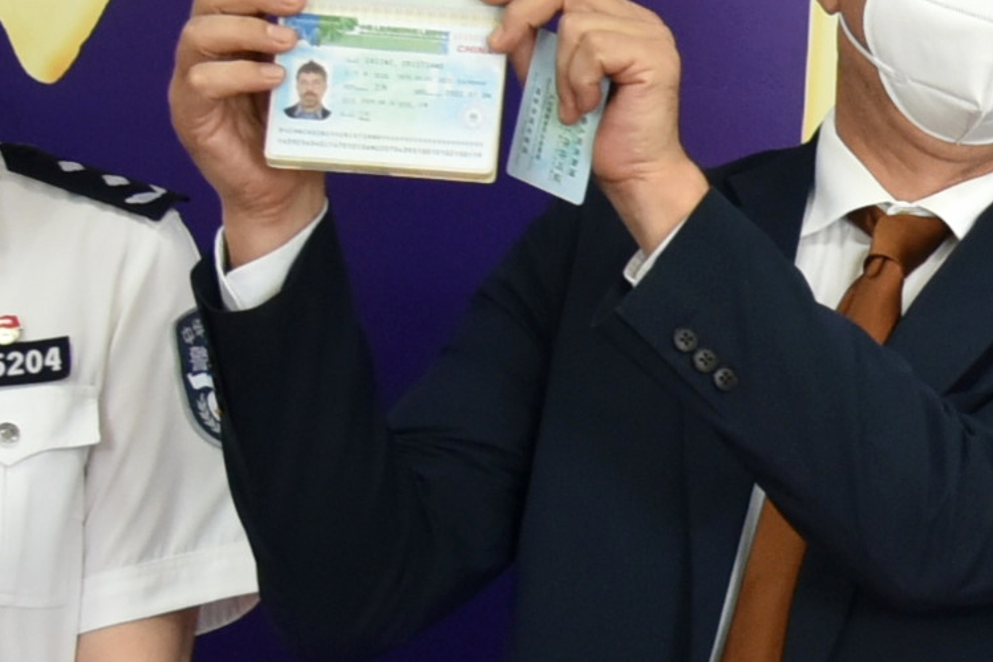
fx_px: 3862
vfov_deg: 9.7
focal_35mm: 140
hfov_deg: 14.5
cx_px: 885
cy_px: 635
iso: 800
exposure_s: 1/80
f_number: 4.5
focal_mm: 24
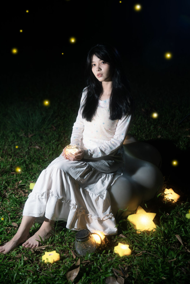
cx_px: 95
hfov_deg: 27.0
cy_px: 142
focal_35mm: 50
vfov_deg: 39.6
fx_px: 396
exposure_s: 1/125
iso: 1600
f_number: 2.8
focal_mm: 50
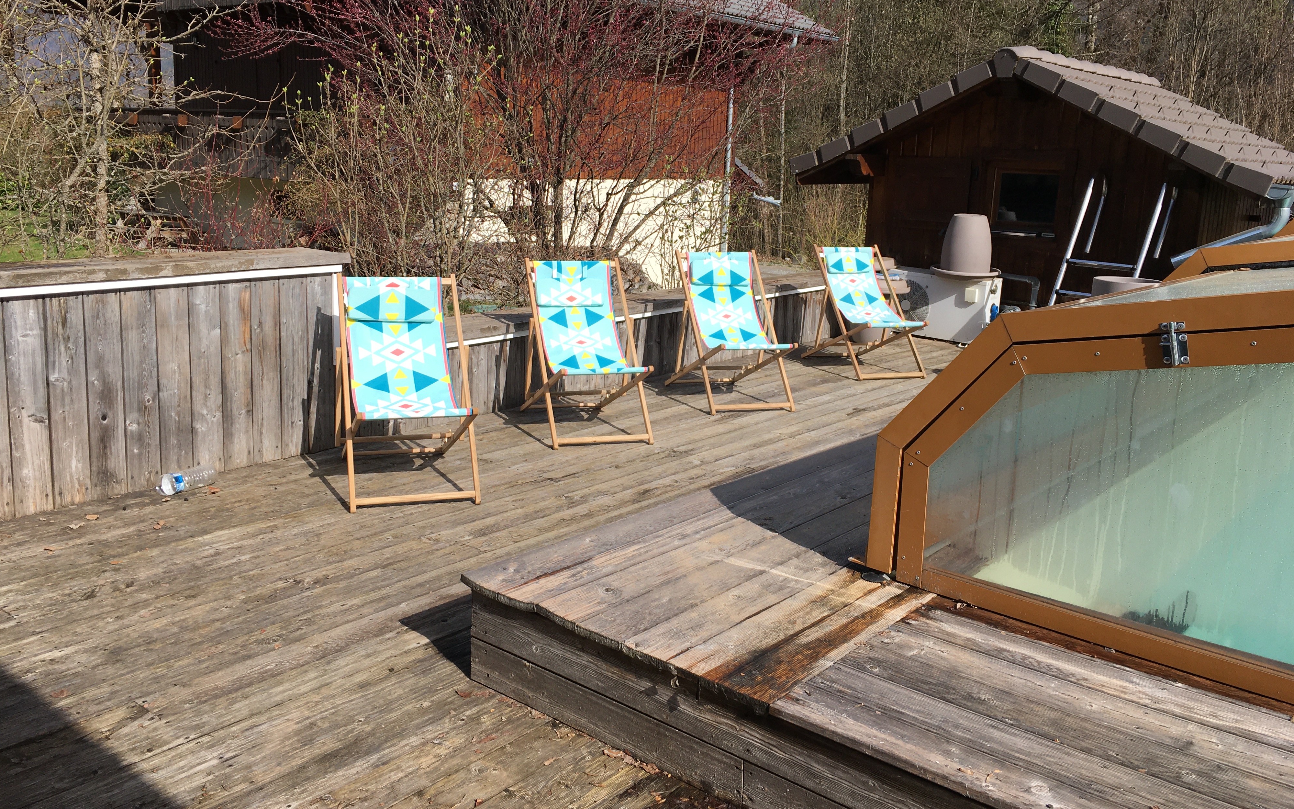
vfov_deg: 40.5
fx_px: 1093
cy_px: 349
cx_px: 649
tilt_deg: -10.2
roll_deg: -1.9
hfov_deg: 61.2
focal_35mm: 31
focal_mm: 4.15
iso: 25
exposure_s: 1/1221
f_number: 2.2
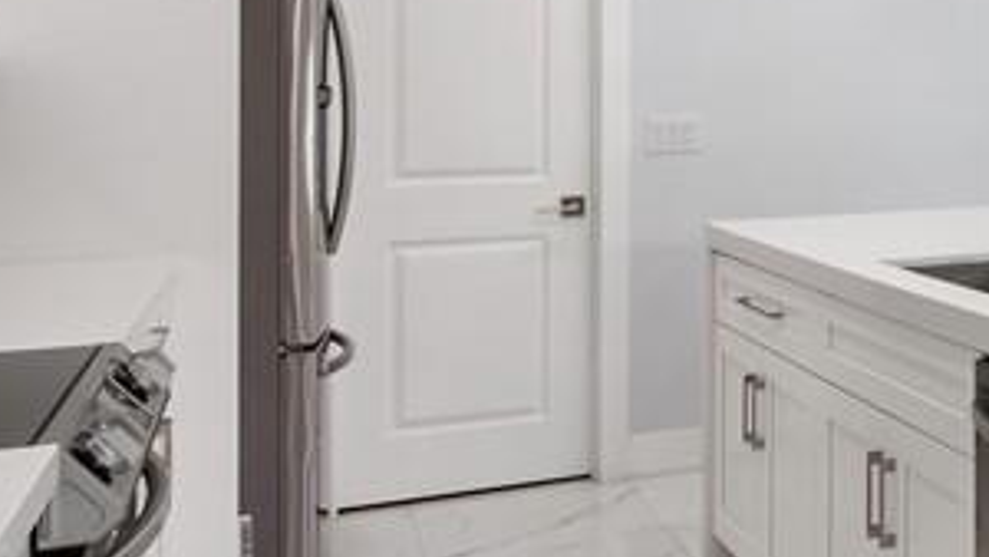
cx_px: 1371
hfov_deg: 29.5
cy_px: 109
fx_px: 1364
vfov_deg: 22.8
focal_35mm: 52
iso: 200
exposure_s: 1/10
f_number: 7.1
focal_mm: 7
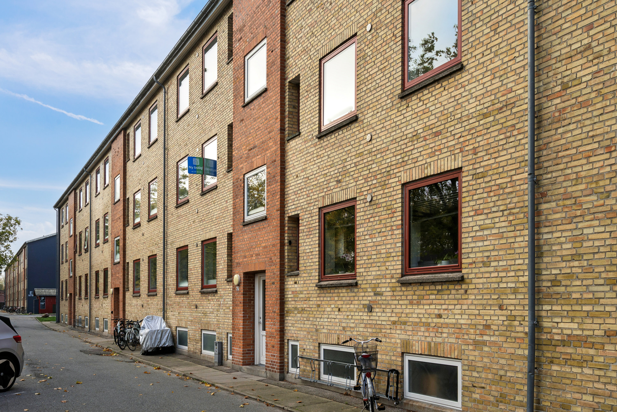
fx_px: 514
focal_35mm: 30
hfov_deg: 61.9
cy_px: 206
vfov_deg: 43.6
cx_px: 308
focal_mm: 30
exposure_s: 1/200
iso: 200
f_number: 8
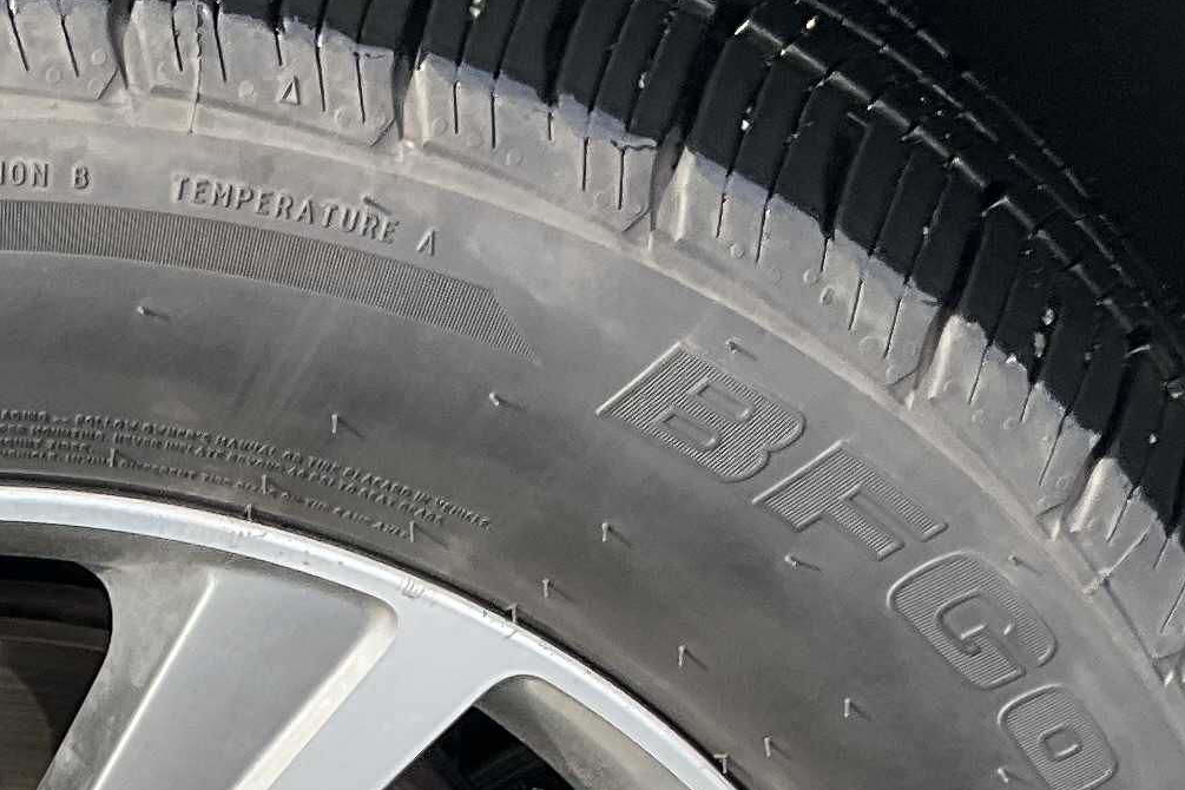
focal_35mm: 121
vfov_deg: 10.8
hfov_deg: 16.5
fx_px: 3983
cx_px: -77
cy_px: 1250
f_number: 1.8
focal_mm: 3
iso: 20
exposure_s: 1/183
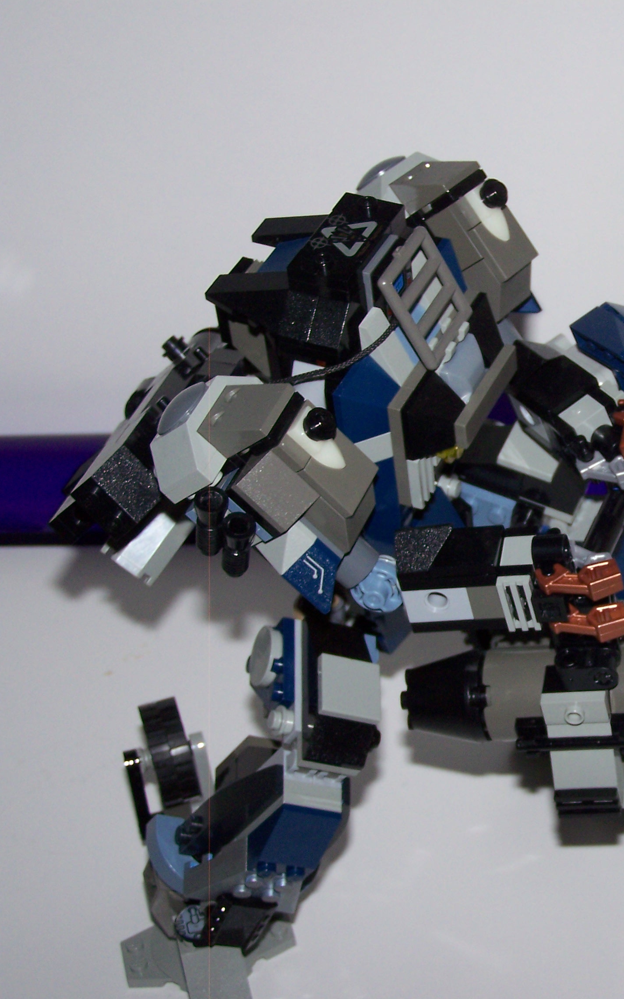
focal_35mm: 80
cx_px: 669
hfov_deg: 15.9
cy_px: 503
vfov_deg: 25.8
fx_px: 2176
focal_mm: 9.3
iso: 80
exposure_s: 1/60
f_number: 3.1
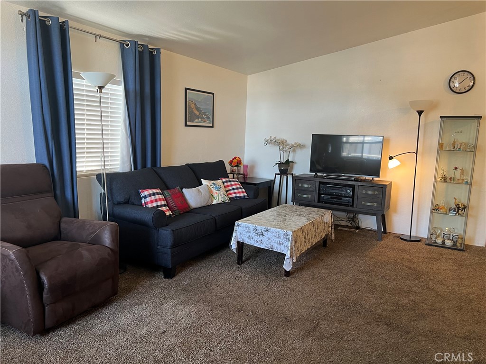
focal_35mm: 26
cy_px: 182
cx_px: 243
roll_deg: -1.9
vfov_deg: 53.1
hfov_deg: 67.3
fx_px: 365
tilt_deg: -8.9
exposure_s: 1/60
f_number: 1.5
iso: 100
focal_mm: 5.7
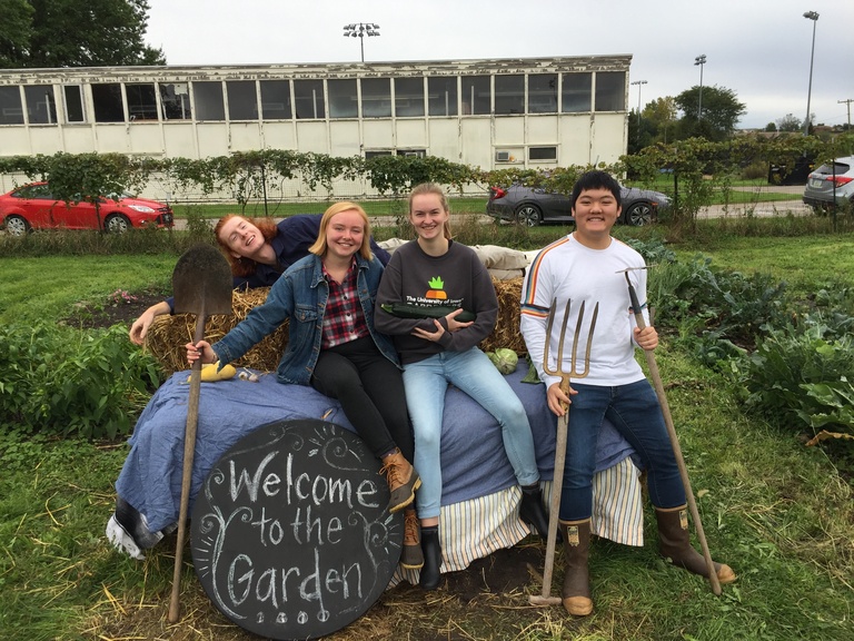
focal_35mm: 29
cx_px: 427
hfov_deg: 61.7
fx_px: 715
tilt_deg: -11.4
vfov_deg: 48.2
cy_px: 320
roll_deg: +2.8
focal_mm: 4.15
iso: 32
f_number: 2.2
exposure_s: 1/618
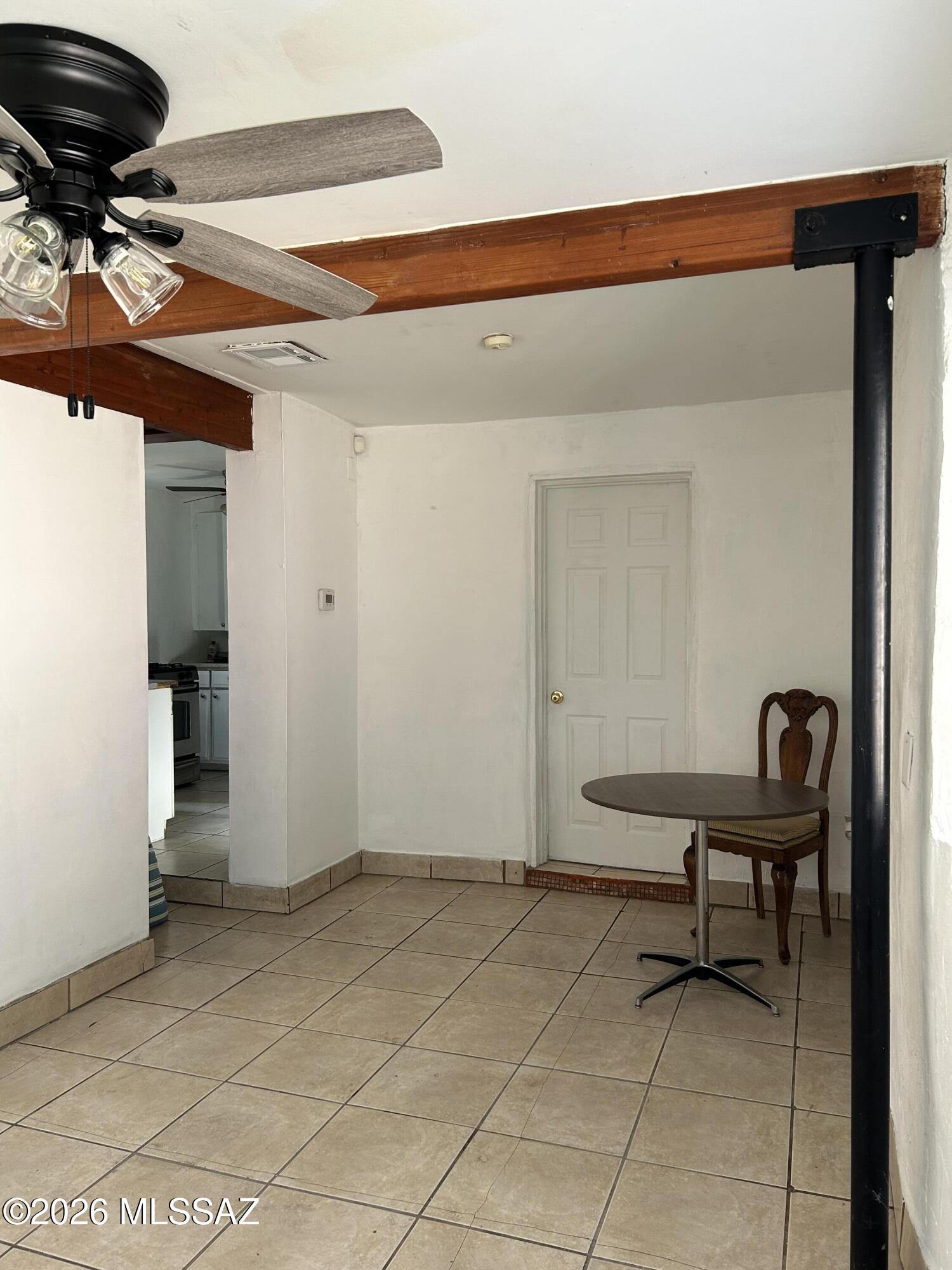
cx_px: 476
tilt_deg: -0.6
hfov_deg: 53.1
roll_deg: +0.0
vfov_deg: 67.3
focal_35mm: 26
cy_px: 635
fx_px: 953
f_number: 1.5
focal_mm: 5.7
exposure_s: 1/121
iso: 100
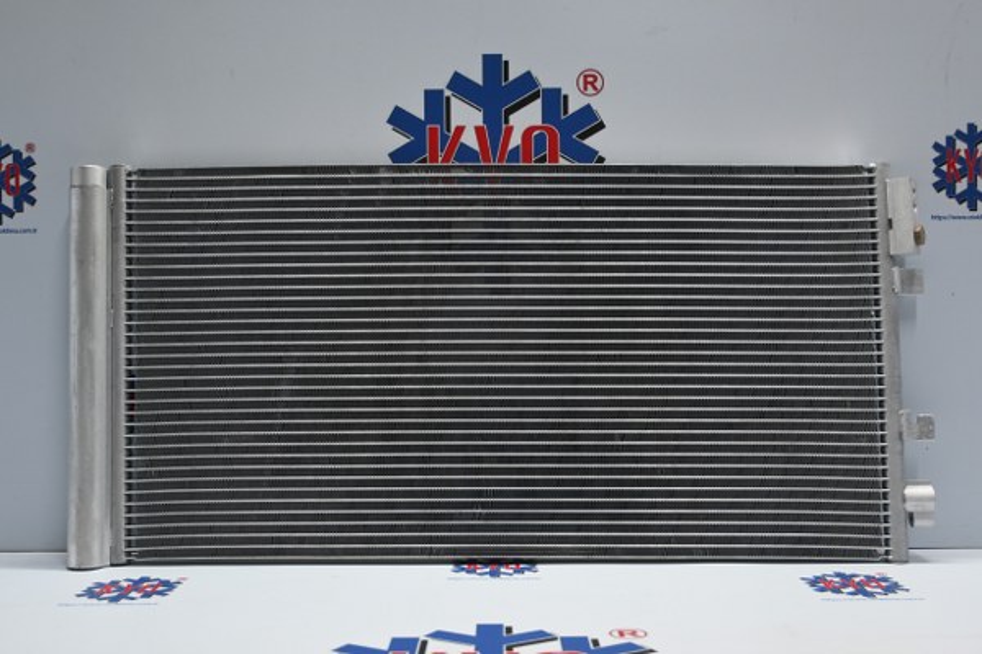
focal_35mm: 39
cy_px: 327
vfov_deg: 34.2
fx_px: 1064
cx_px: 491
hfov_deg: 49.6
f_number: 4.5
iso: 400
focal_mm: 26
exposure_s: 1/40
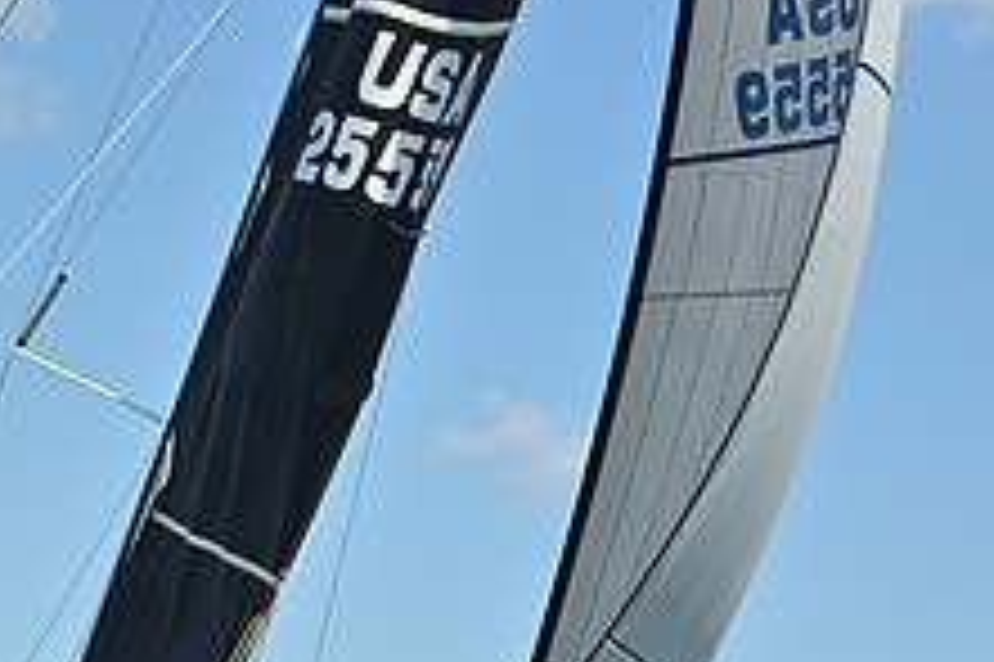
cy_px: 840
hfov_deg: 11.1
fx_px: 5077
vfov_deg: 7.4
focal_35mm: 184
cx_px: -36
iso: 250
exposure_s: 1/1250
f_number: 8
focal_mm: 70
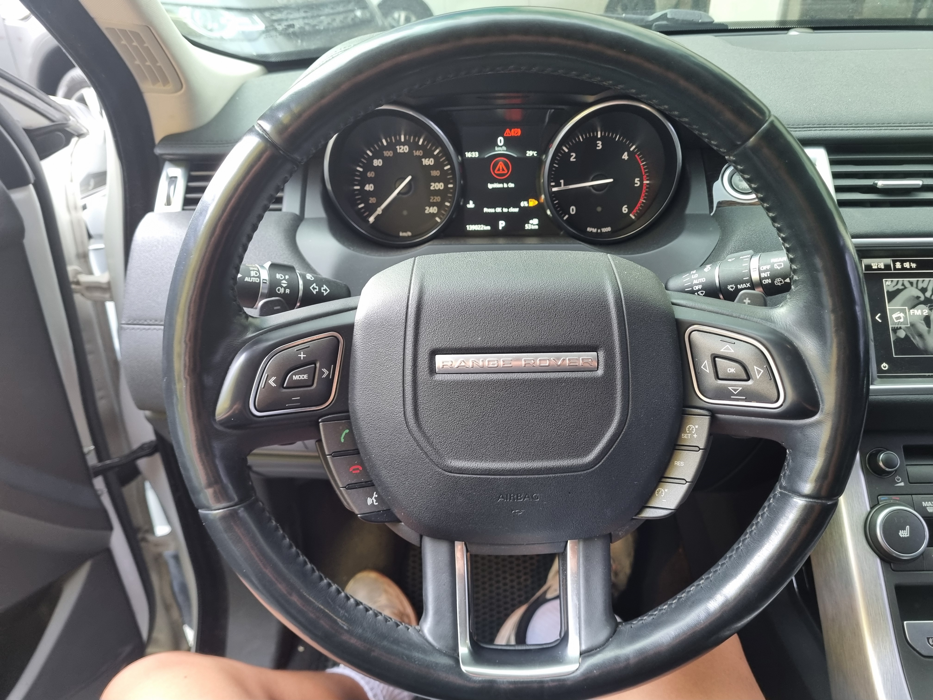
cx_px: 466
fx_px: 701
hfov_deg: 67.3
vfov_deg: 53.1
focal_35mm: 26
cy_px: 350
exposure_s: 1/60
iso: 160
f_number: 1.8
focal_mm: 5.4
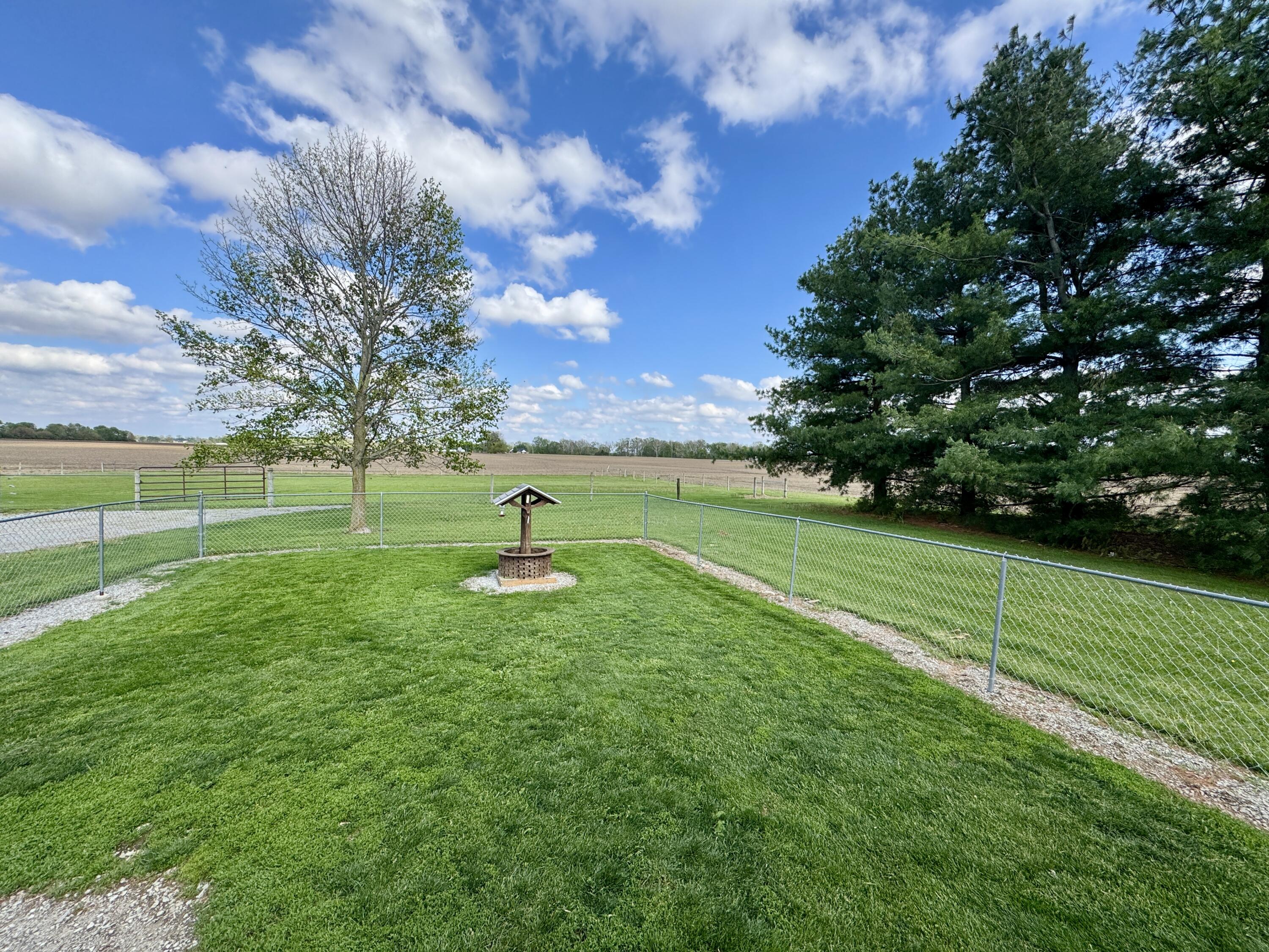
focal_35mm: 14
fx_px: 513
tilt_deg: -2.2
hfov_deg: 102.1
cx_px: 634
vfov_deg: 85.7
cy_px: 476
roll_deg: -1.7
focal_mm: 2.22
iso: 50
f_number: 2.2
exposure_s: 1/1323
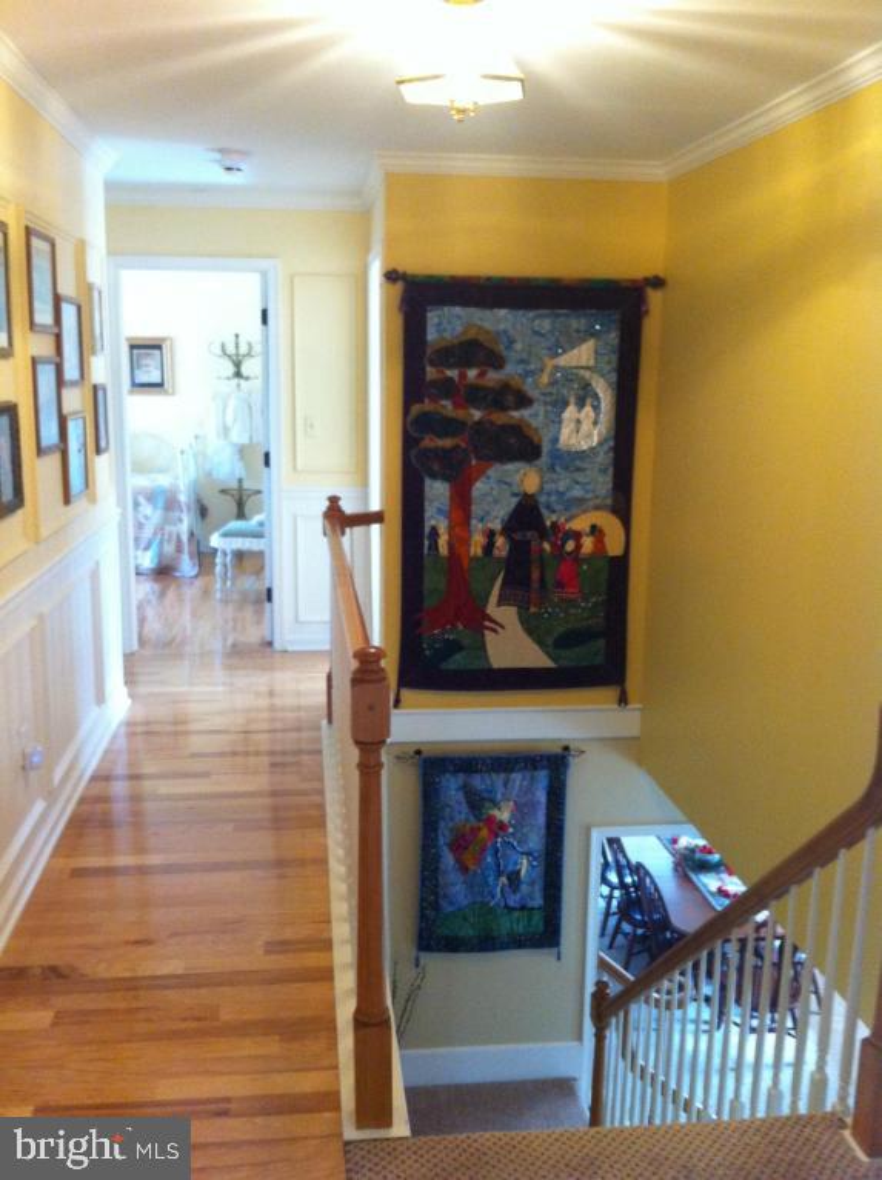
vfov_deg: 52.7
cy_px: 590
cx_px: 441
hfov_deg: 40.6
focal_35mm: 35
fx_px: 1192
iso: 250
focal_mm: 3.85
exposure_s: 1/15
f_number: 2.8
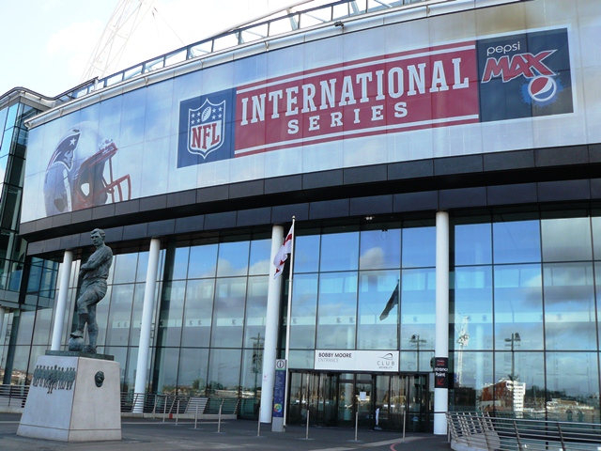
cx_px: 300
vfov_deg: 39.7
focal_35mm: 36
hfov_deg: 51.4
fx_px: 625
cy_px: 226
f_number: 4
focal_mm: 6
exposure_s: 1/200
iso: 100
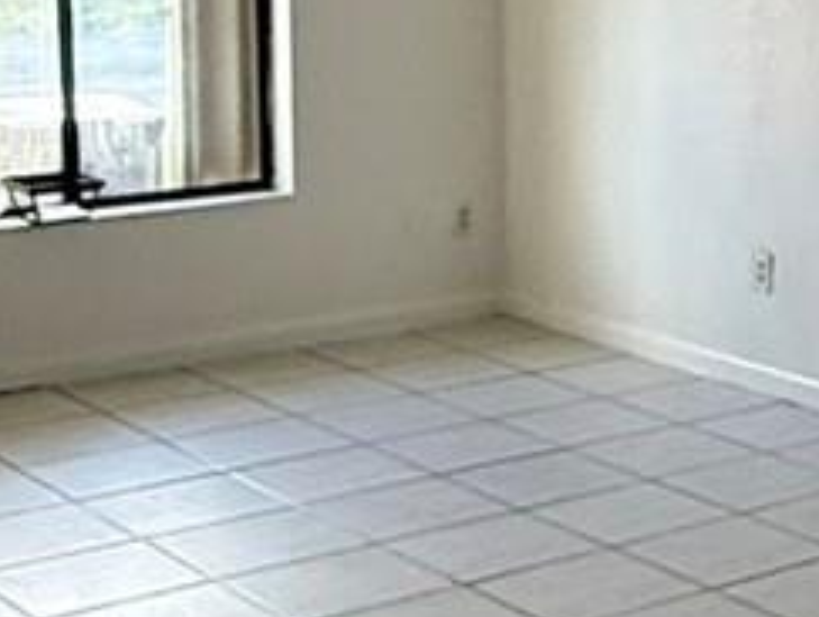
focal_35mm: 92
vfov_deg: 16.0
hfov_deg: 19.7
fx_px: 2180
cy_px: 152
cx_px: 1045
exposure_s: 1/120
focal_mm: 2.22
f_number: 2.2
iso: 250
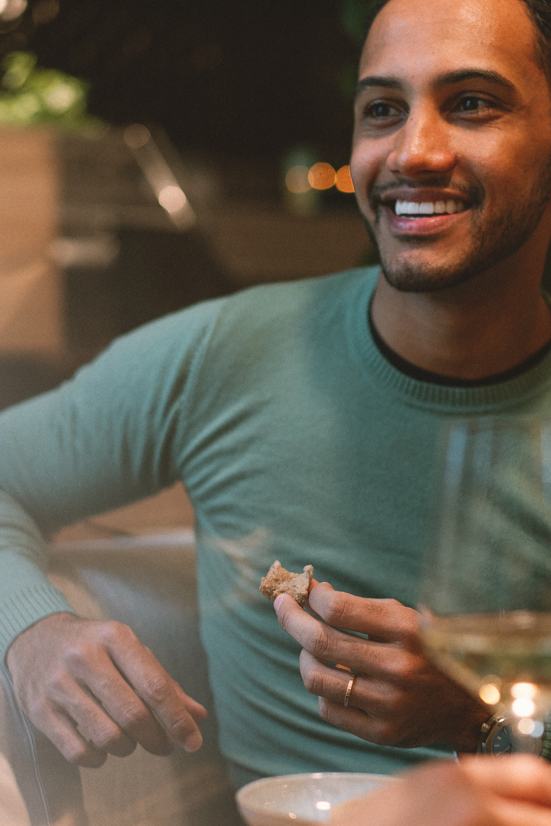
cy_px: 527
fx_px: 1859
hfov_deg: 16.8
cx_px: 373
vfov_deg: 25.0
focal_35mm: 81
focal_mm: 55
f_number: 2.2
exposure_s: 1/125
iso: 640
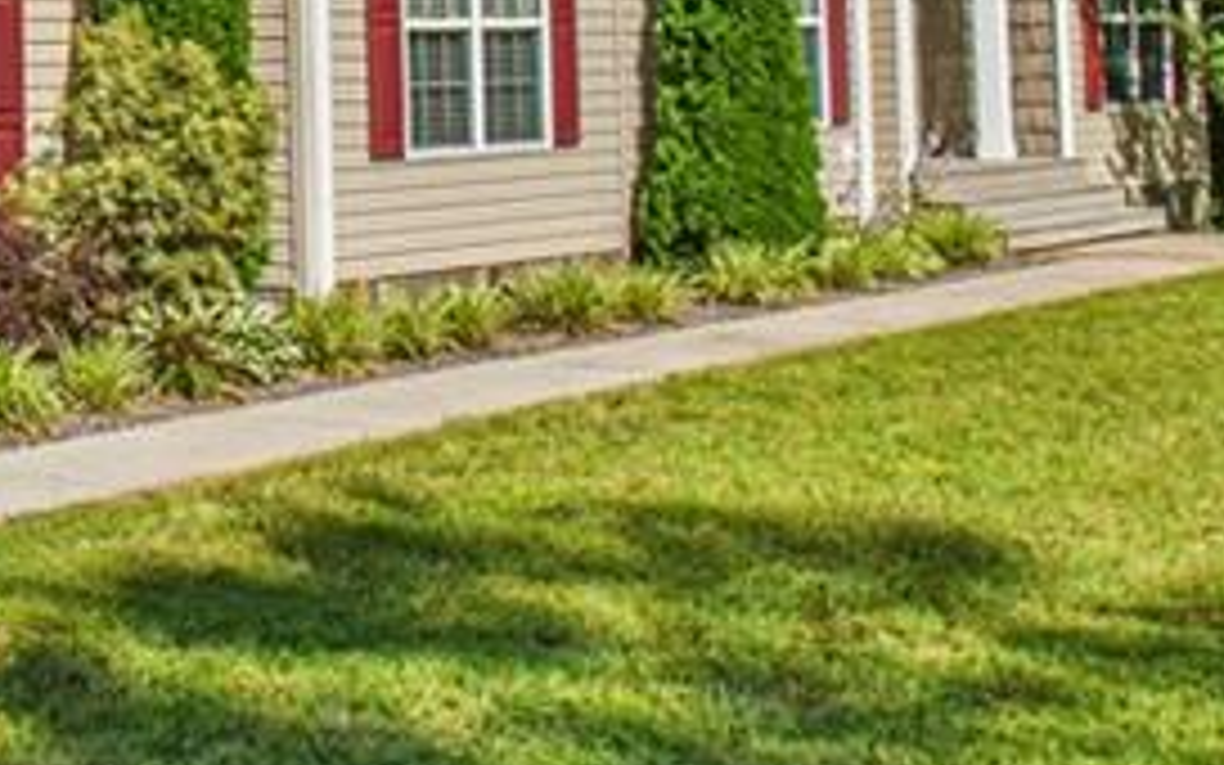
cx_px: -711
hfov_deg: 19.2
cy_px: -146
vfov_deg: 13.8
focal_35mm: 92
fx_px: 3069
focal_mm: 24
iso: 1600
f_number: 16
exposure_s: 1/1000
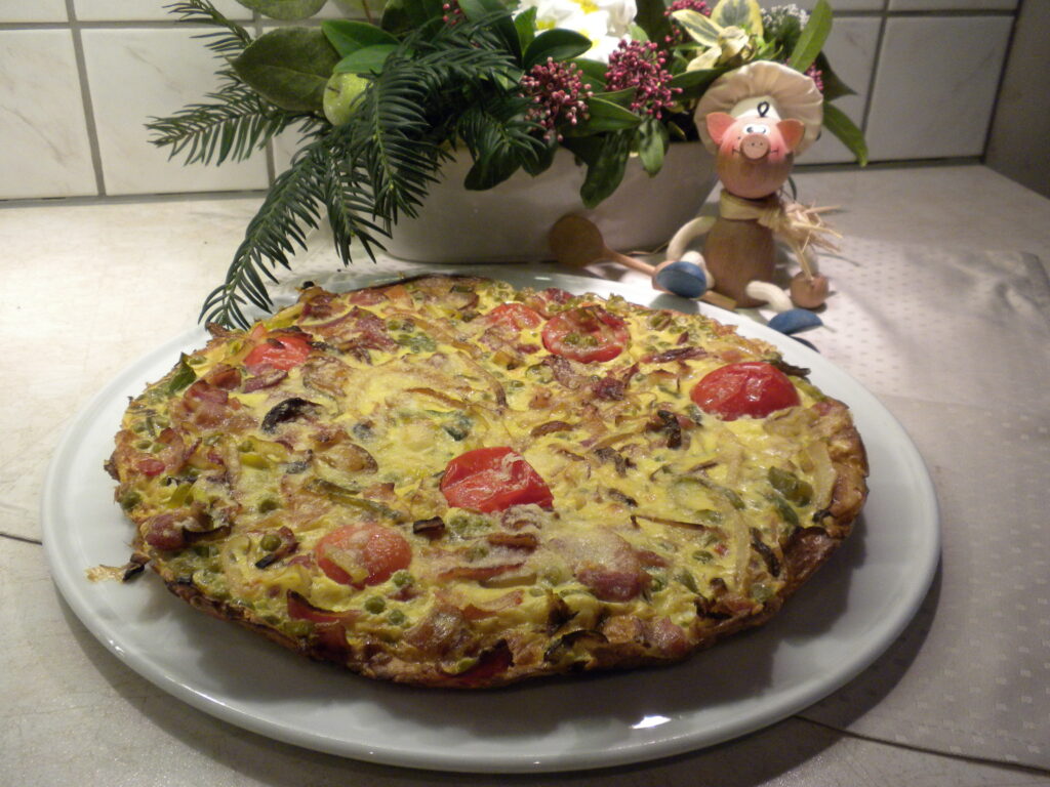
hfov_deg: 50.1
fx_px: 1122
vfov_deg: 38.7
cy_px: 394
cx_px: 525
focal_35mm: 37
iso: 321
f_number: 3.5
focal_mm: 6.6
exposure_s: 1/64.5
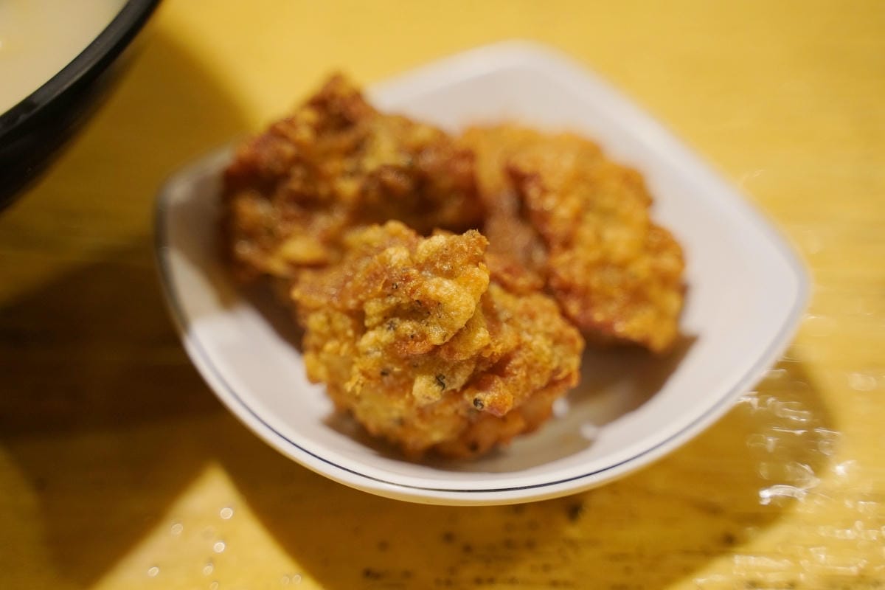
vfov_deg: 20.3
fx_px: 1647
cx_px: 442
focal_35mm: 67
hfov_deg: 30.1
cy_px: 295
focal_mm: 67
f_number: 2.8
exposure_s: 1/80
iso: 2000
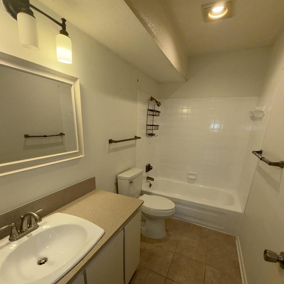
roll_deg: -2.1
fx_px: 158
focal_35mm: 17
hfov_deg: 84.0
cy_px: 173
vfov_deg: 82.7
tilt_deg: -17.9
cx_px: 142
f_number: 2.2
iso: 40
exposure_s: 1/120
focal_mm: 2.22
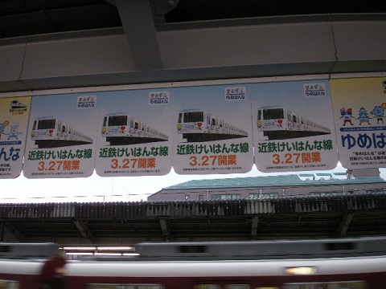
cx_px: 193
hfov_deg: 50.1
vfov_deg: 38.7
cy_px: 144
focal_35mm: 37
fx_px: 413
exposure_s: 1/40
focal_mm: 7.7
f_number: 3.5
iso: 80
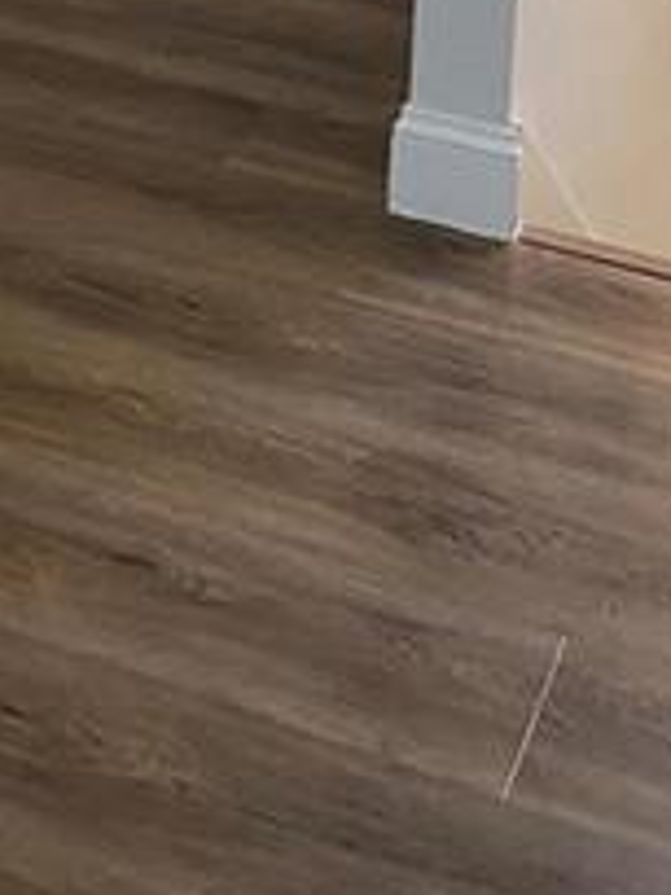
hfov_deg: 14.7
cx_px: -75
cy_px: -698
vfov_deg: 16.8
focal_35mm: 98
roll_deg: -1.9
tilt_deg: -7.9
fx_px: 2533
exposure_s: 1/60
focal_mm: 4.25
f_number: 1.8
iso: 160
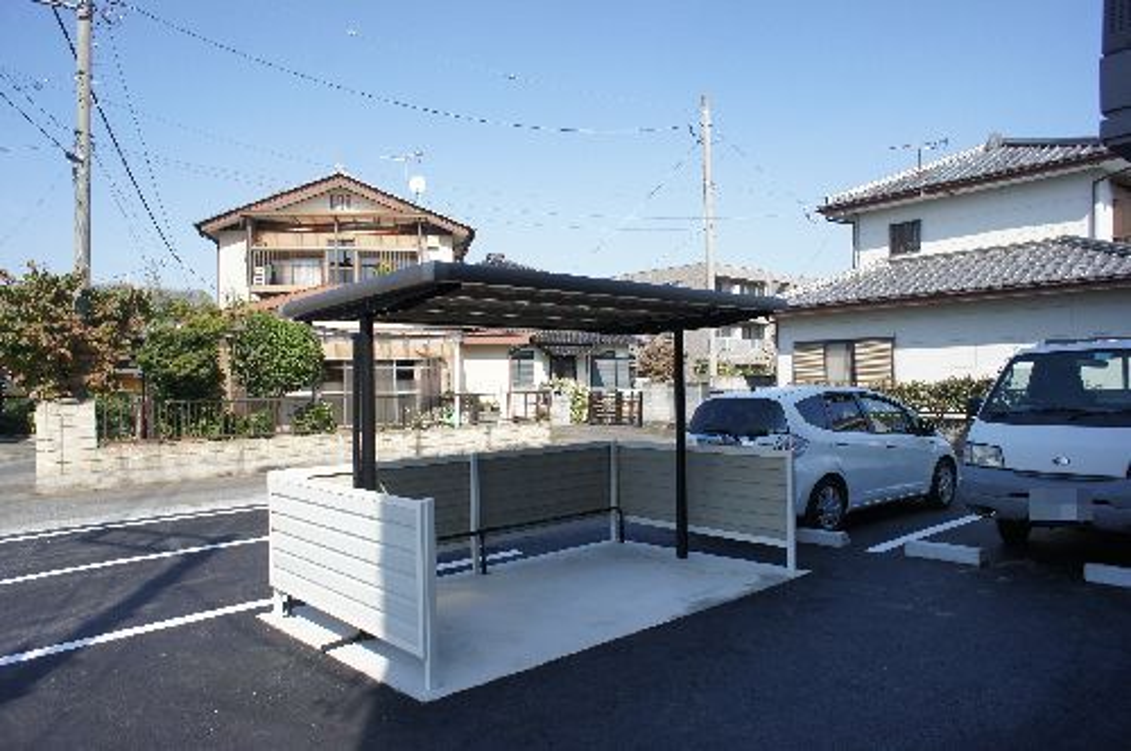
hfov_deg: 73.8
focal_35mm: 24
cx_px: 566
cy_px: 376
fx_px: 753
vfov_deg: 53.0
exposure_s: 1/400
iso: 200
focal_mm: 16
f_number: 6.3
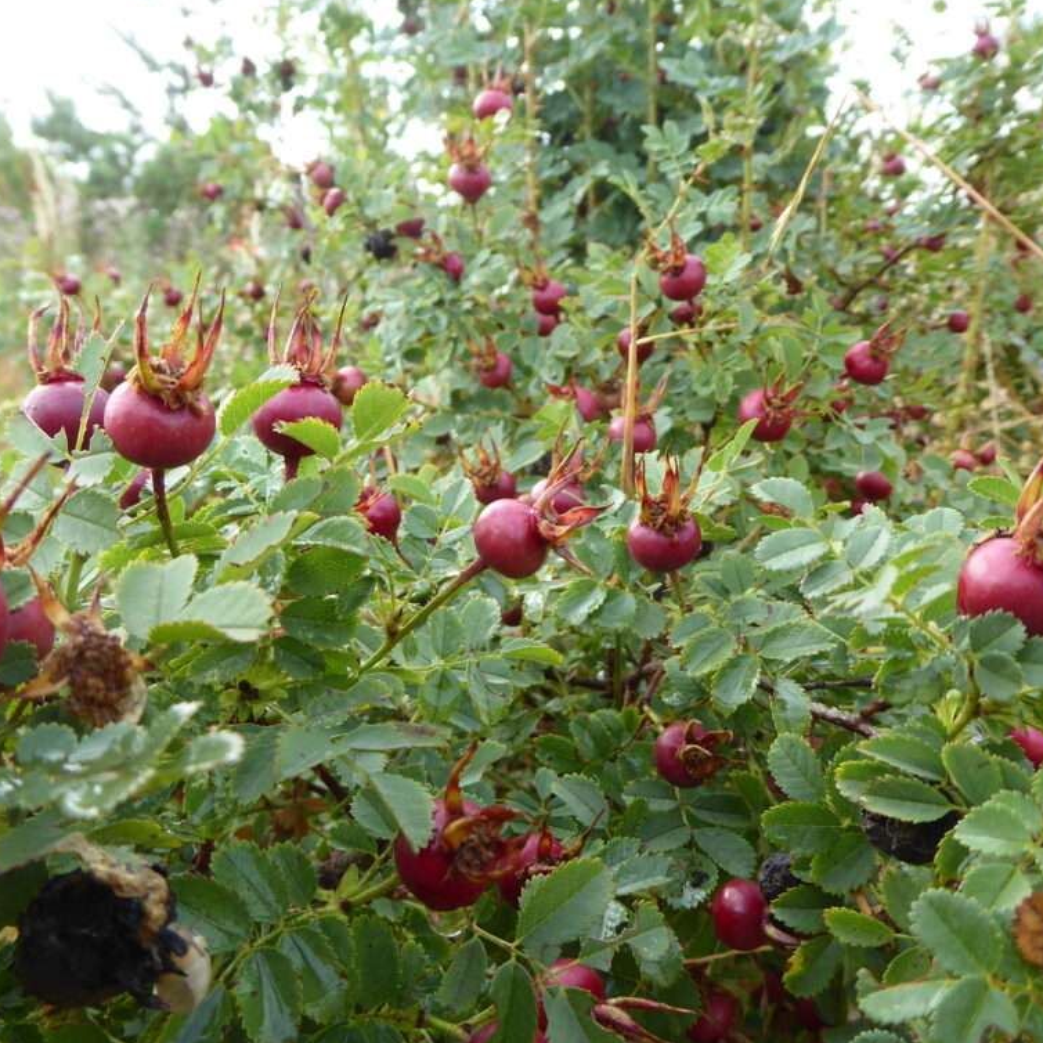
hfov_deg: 54.0
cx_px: 546
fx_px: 1023
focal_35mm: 30
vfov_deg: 54.0
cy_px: 516
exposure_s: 1/125
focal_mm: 4.3
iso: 80
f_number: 3.3
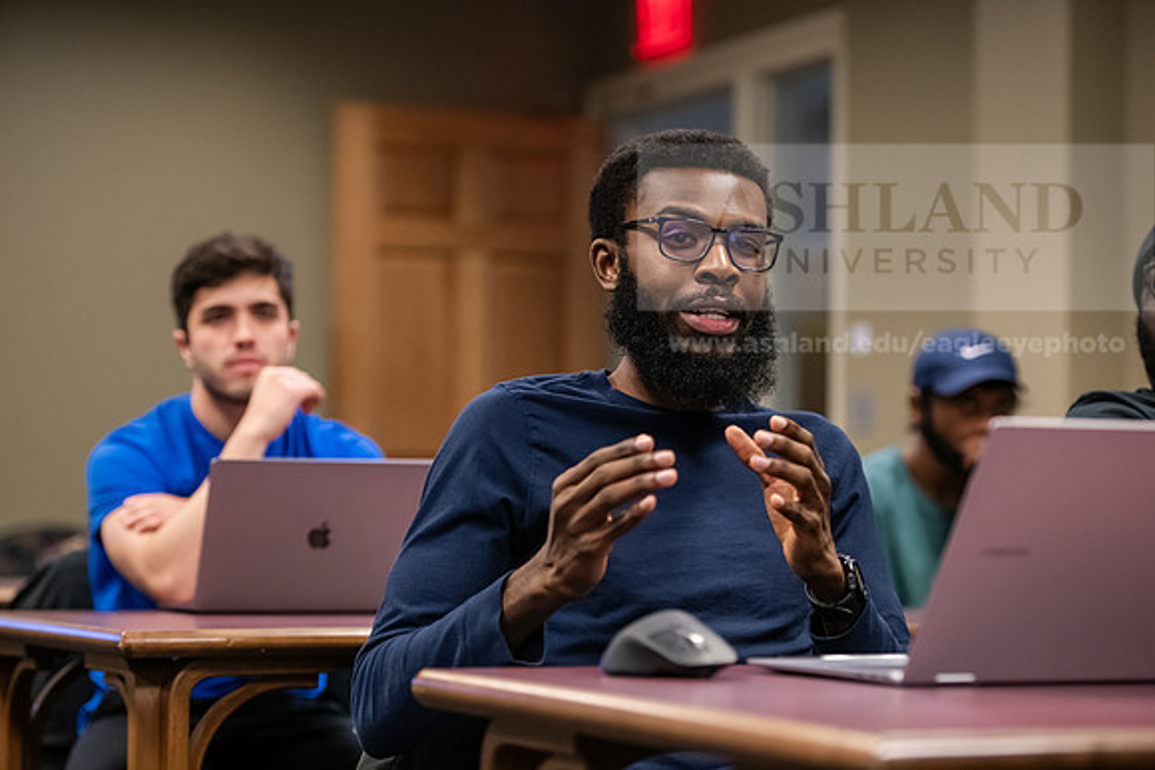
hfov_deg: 21.5
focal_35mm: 95
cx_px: 578
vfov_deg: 14.4
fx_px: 3048
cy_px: 385
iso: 2500
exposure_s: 1/200
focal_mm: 95
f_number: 3.2
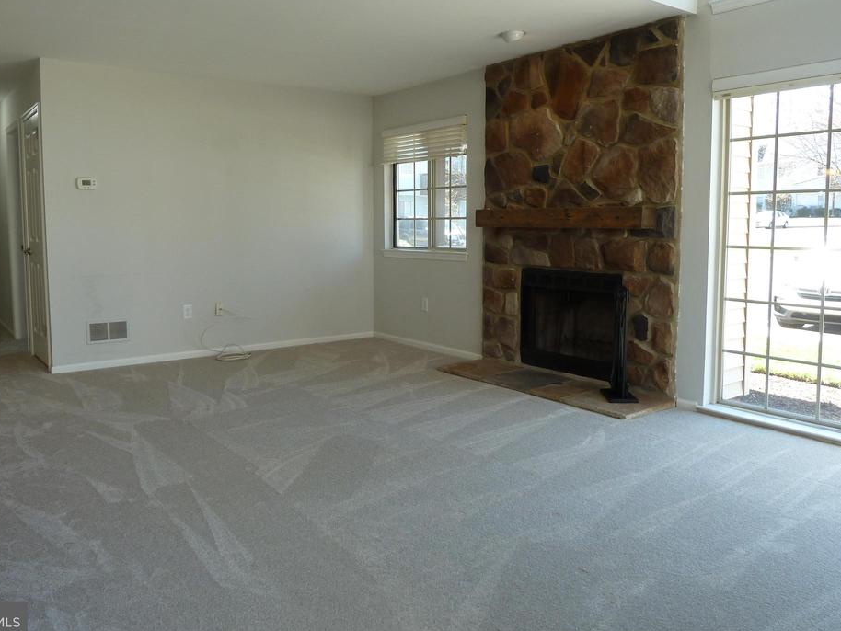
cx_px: 384
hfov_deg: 63.3
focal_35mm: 28
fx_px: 680
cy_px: 286
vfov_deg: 49.7
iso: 80
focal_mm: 4.1
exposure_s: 1/40
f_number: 3.3
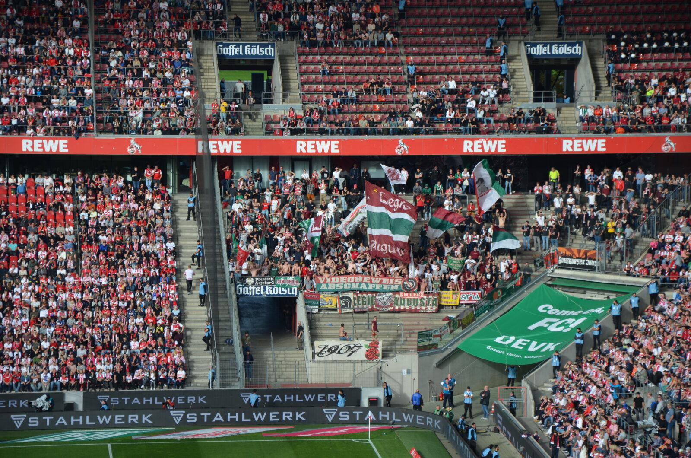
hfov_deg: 13.1
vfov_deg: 8.7
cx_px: 346
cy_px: 229
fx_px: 3017
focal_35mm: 158
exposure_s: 1/500
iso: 200
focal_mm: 105
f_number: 5.6
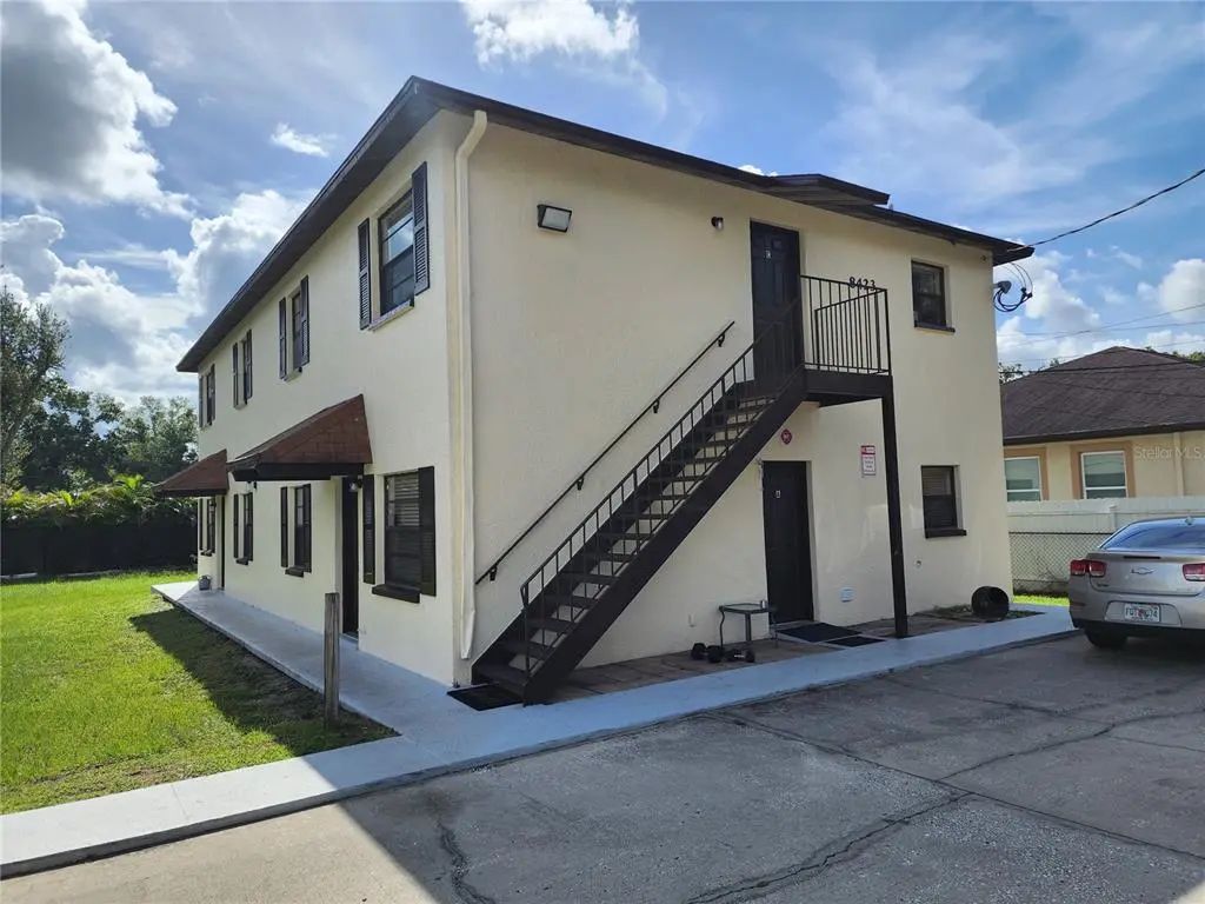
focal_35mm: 23
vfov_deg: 58.9
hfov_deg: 73.9
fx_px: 801
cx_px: 602
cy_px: 452
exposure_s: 1/1597
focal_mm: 6.4
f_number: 1.8
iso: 12
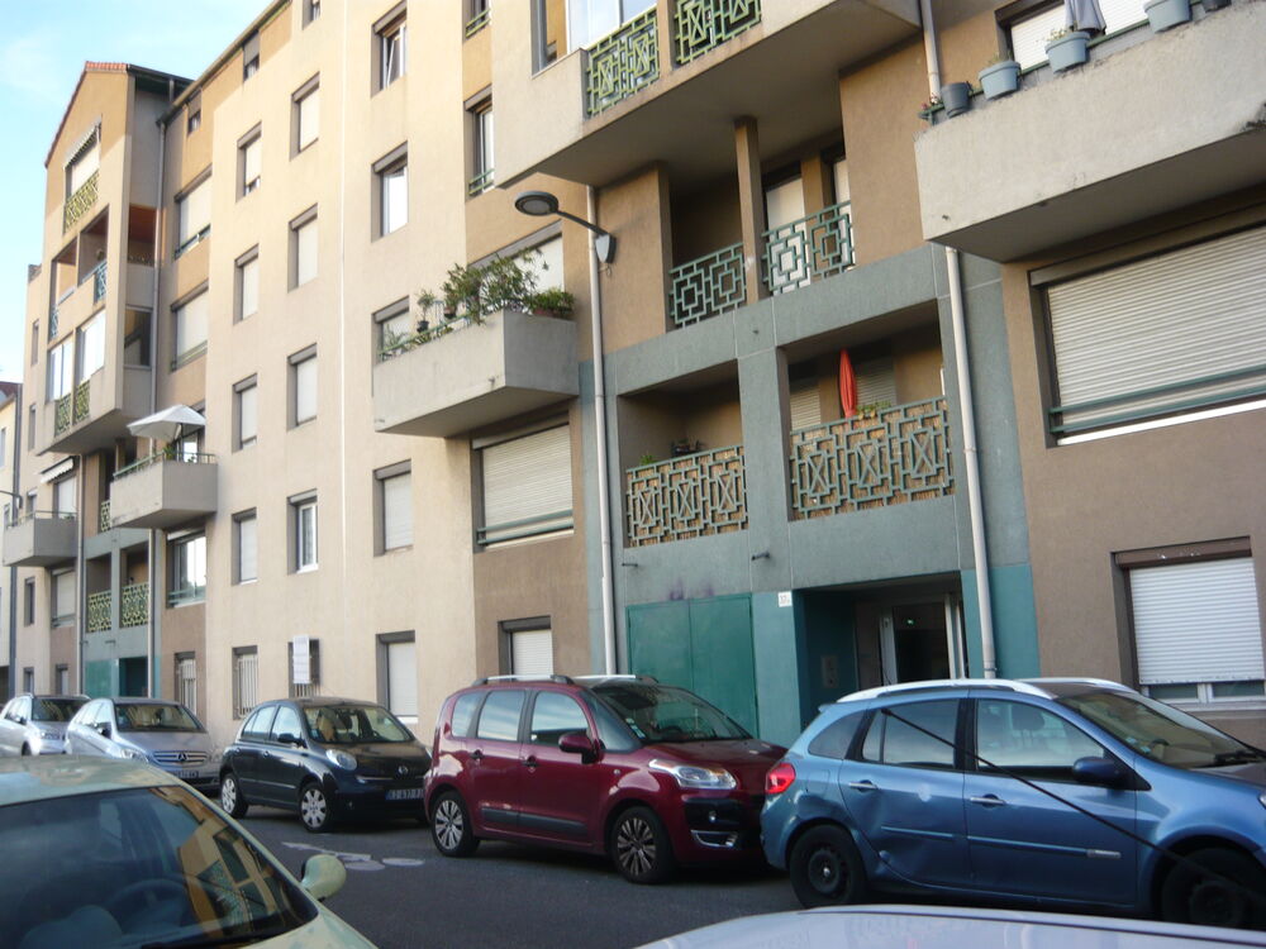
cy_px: 474
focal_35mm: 33
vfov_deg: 42.9
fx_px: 1207
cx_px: 633
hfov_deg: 55.4
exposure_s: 1/100
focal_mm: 5.5
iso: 100
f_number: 2.8
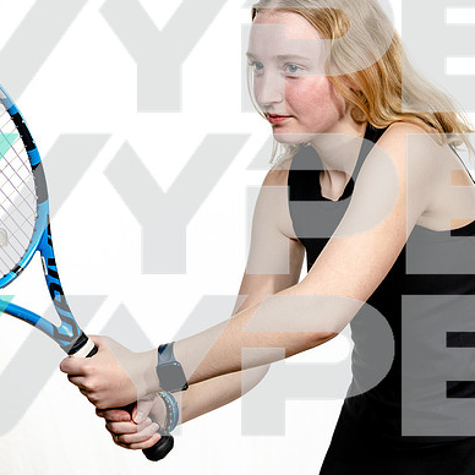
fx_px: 1723
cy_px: 208
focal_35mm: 111
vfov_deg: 15.7
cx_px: 219
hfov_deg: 15.7
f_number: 8
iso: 160
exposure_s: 1/250
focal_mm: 68
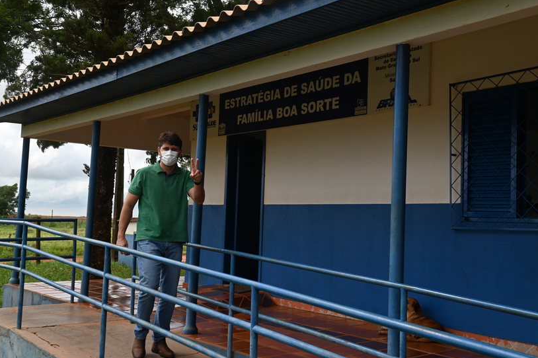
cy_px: 175
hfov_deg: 46.4
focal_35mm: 42
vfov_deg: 31.9
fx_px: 627
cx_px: 283
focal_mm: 38
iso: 100
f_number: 8
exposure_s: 1/200
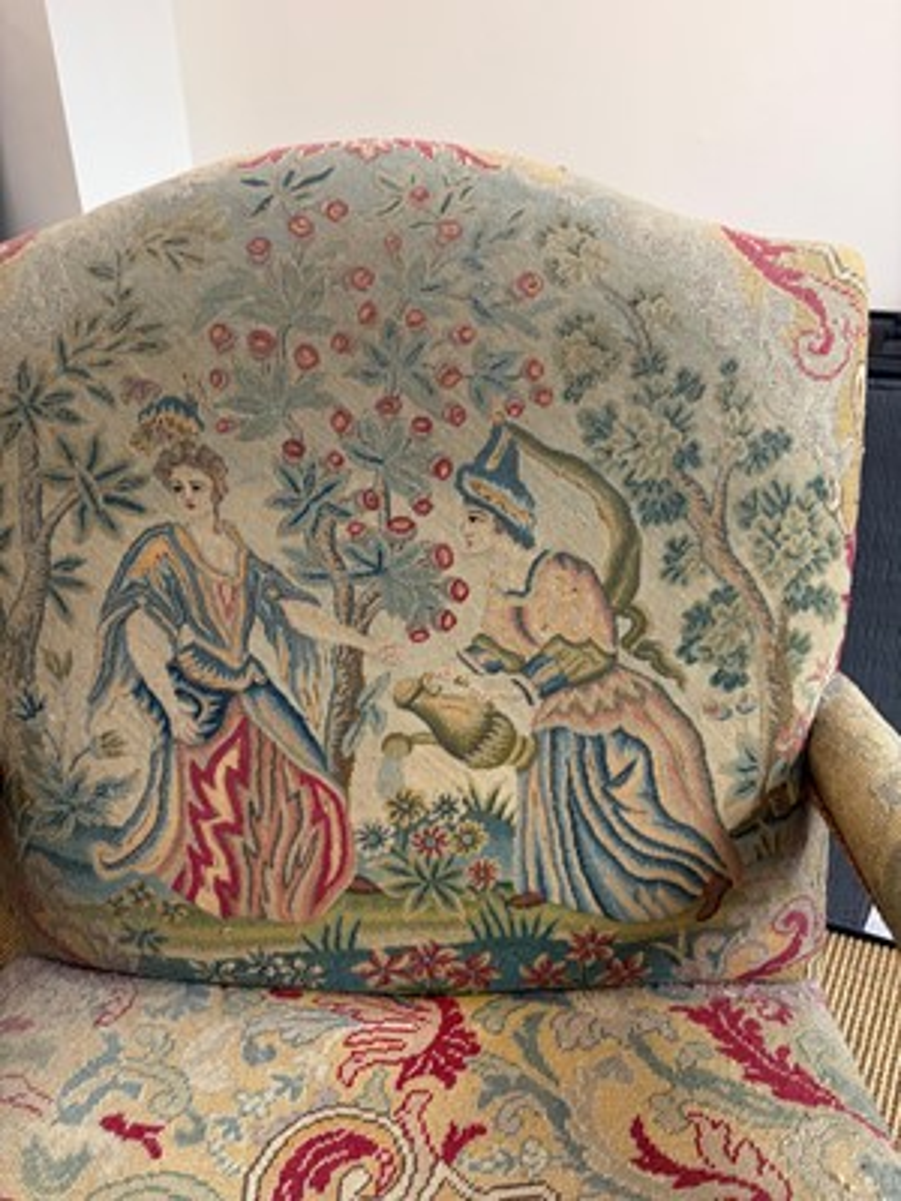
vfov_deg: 67.3
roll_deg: +2.9
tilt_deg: -27.4
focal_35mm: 26
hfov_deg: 53.1
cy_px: 600
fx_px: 902
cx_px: 450
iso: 125
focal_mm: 5.96
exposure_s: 1/87
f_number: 1.6
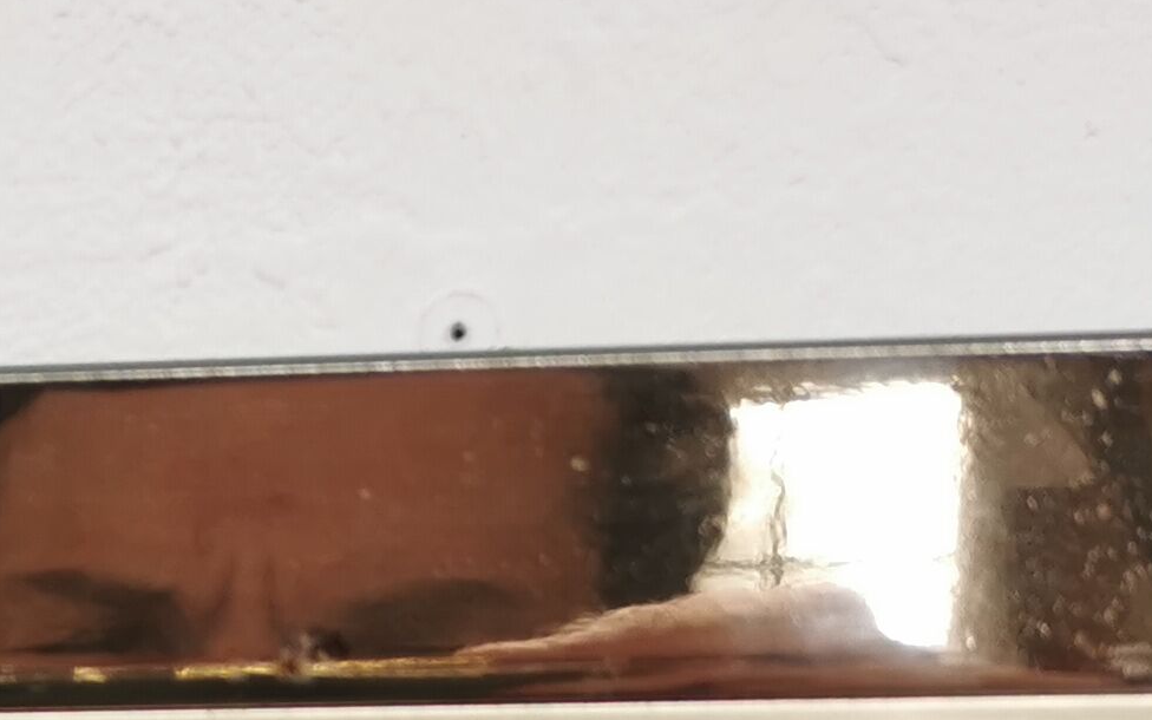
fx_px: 3359
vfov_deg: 10.9
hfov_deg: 17.5
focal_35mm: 107
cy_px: 1525
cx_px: -570
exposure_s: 1/147
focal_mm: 5.58
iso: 50
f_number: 1.8
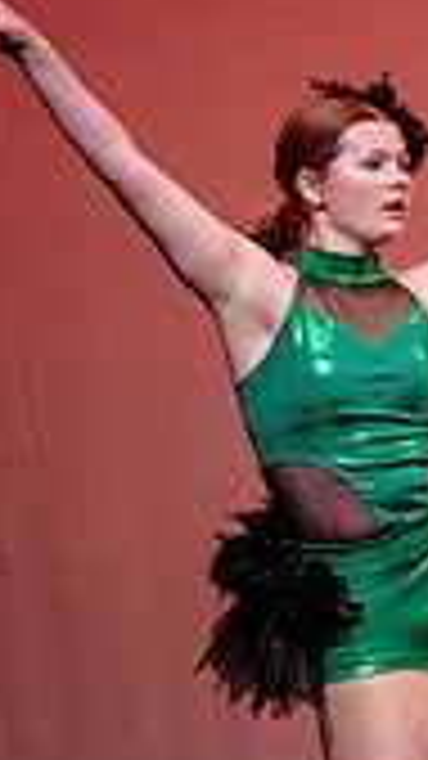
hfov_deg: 2.0
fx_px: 12455
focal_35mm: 617
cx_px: 1270
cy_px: 697
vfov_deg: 3.5
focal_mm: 155
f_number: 2.8
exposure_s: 1/500
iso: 1250
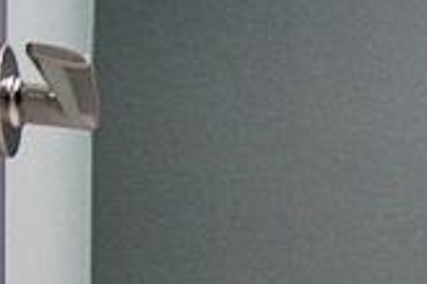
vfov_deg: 17.6
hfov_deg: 15.7
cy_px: 357
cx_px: 997
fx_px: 865
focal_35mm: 73
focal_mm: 10
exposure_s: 1/80
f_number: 3.5
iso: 800
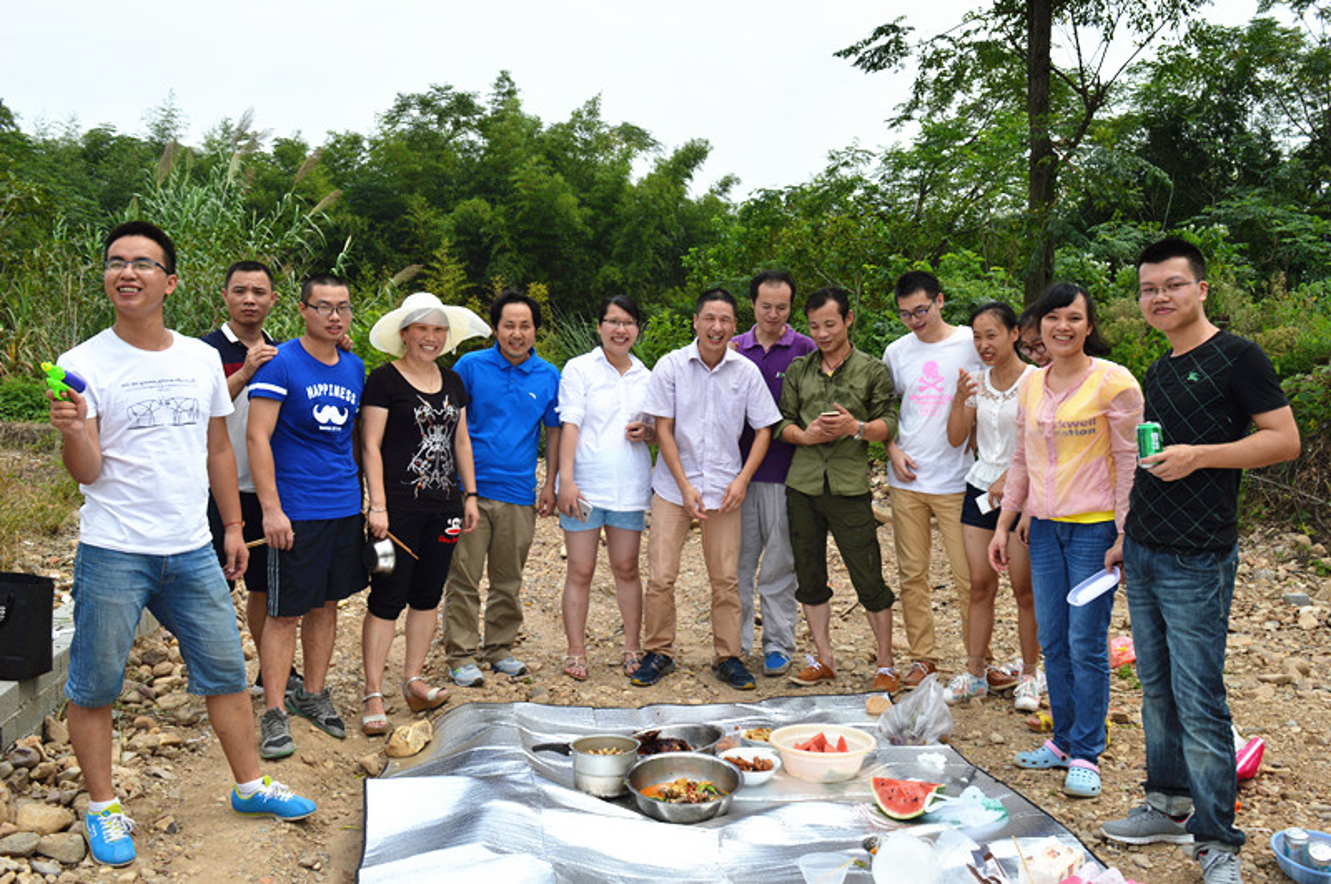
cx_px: 666
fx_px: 1218
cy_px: 442
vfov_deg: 39.9
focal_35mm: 33
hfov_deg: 57.3
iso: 100
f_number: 9
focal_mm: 22
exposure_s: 1/400
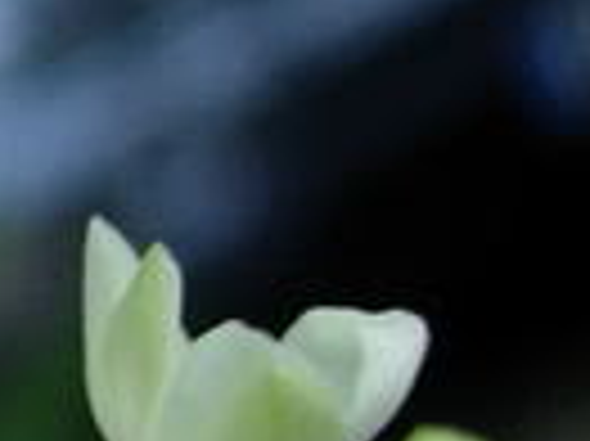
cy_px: 729
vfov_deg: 6.3
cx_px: -1171
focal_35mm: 232
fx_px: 3951
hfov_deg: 7.5
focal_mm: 7.8
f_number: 2.8
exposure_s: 1/114
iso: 64
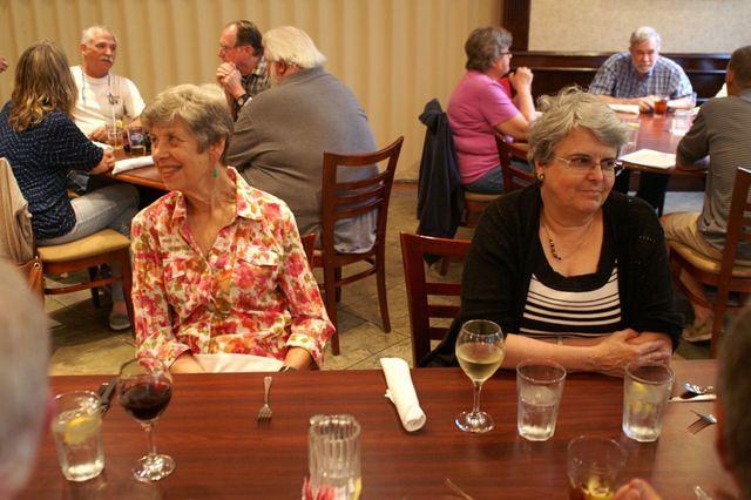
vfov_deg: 36.8
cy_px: 250
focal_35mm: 36
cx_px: 376
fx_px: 751
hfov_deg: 53.2
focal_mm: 24
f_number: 2.8
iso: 800
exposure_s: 1/25
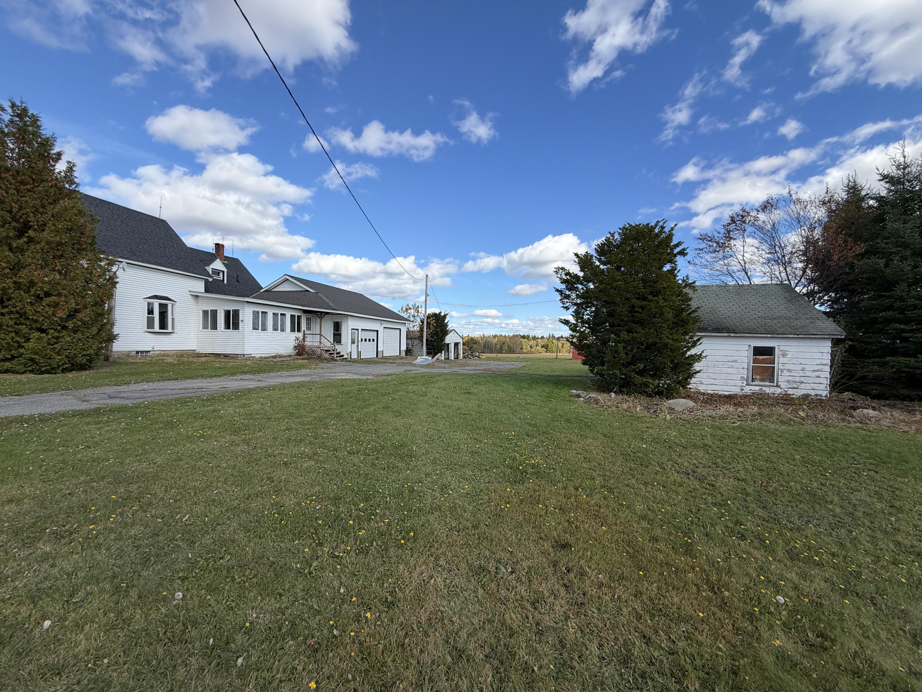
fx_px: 373
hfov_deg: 102.1
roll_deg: -0.4
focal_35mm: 14
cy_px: 346
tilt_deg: -1.0
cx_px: 461
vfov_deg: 85.7
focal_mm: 2.22
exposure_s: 1/770
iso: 32
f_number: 2.2
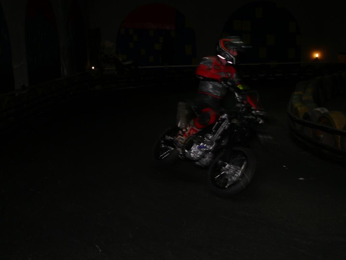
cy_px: 130
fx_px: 490
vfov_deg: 29.7
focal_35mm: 49
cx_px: 173
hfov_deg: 38.9
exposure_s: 1/30
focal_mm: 10.4
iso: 100
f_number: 3.2
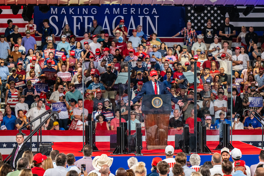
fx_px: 1173
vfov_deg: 8.6
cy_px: 88
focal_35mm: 160
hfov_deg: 12.8
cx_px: 132
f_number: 4
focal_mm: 160
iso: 3200
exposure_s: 1/1000
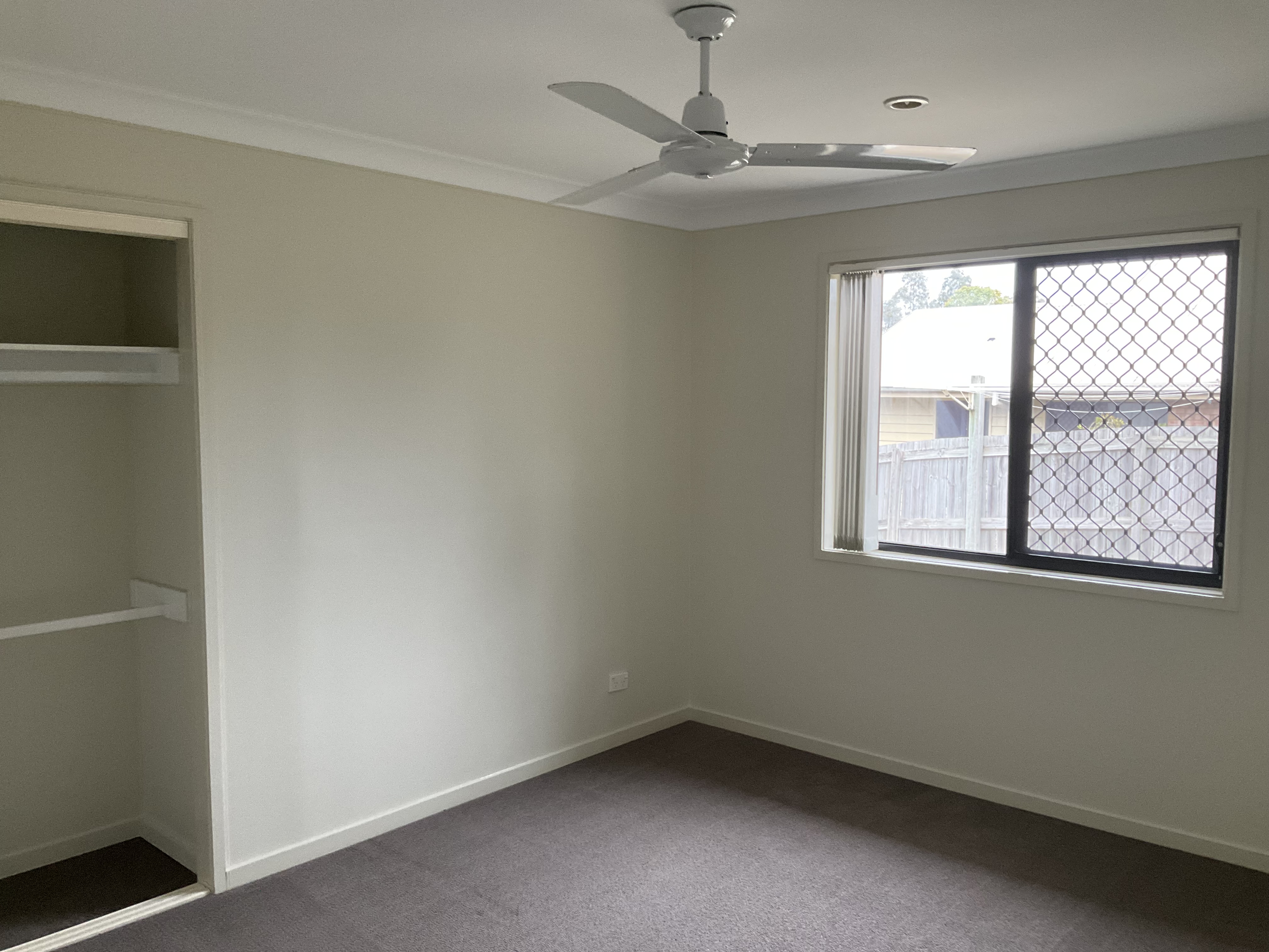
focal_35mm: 29
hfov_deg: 61.7
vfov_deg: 48.2
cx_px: 634
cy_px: 476
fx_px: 1063
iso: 200
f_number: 1.8
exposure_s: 1/60
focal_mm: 3
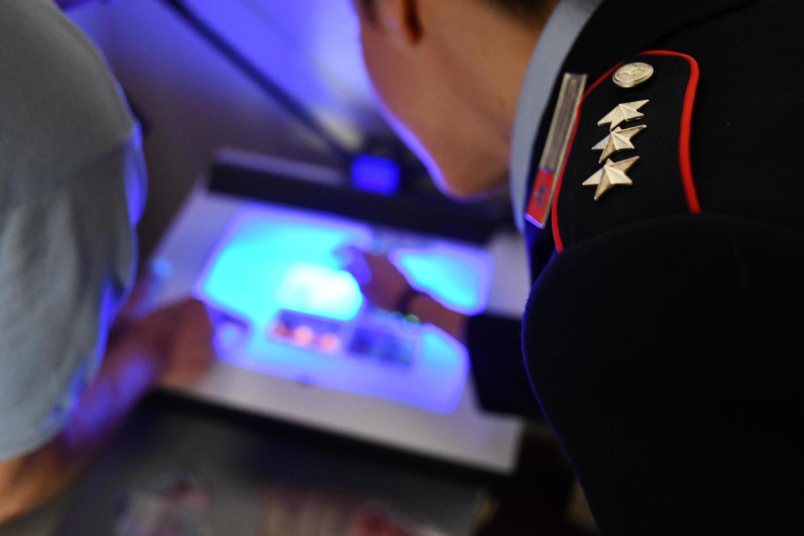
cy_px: 268
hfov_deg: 48.5
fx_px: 893
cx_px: 402
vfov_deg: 33.4
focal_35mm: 40
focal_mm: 27
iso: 5600
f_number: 3
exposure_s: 1/60
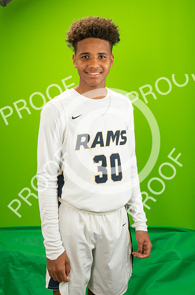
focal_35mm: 53
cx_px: 83
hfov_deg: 25.2
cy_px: 115
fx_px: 435
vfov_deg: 37.2
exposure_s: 1/60
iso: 800
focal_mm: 28
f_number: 20
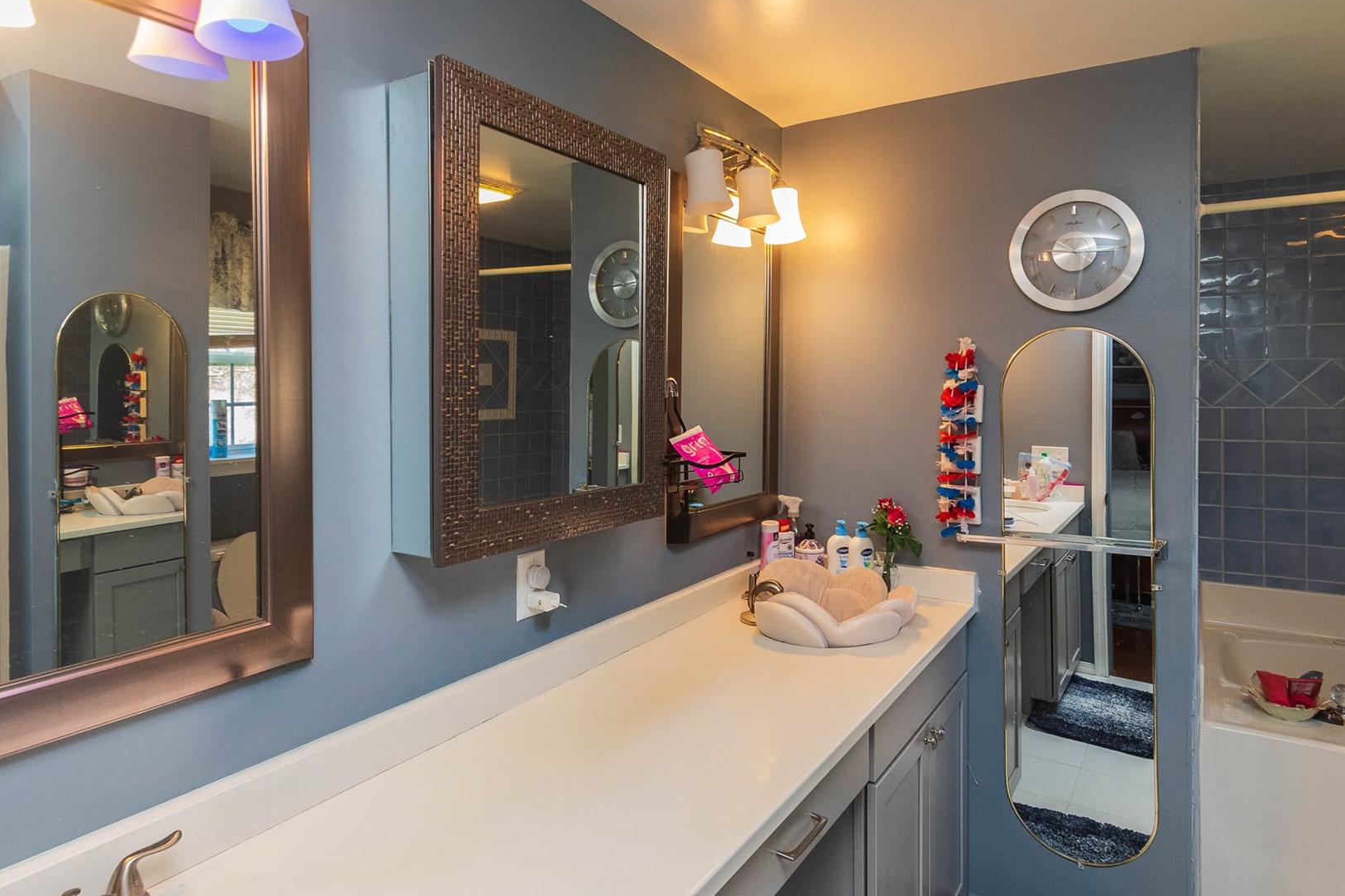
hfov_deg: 86.9
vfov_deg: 64.4
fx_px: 710
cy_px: 492
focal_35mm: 19
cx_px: 684
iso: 1250
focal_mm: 10
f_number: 5.6
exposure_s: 1/60
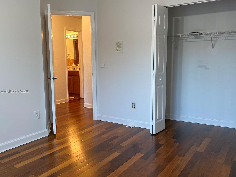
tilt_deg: -9.4
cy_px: 92
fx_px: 218
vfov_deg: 44.2
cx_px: 118
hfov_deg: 56.8
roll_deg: +0.4
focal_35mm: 32
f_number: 1.8
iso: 100
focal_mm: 4.25
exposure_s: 1/60
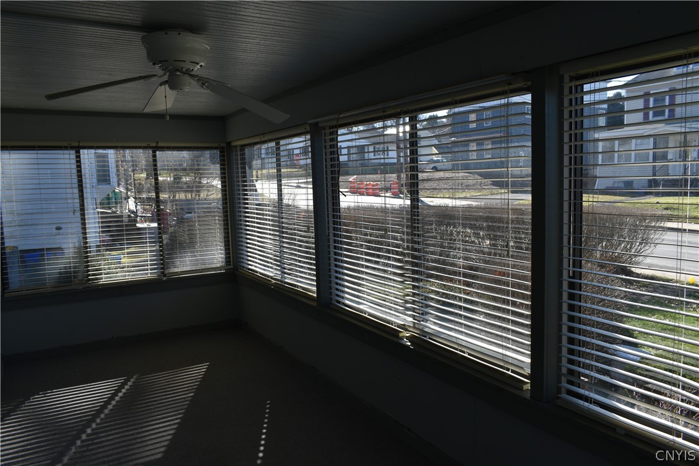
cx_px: 350
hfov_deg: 67.4
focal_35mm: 27
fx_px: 524
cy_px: 233
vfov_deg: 47.9
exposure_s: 1/250
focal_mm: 18
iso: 200
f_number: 7.1
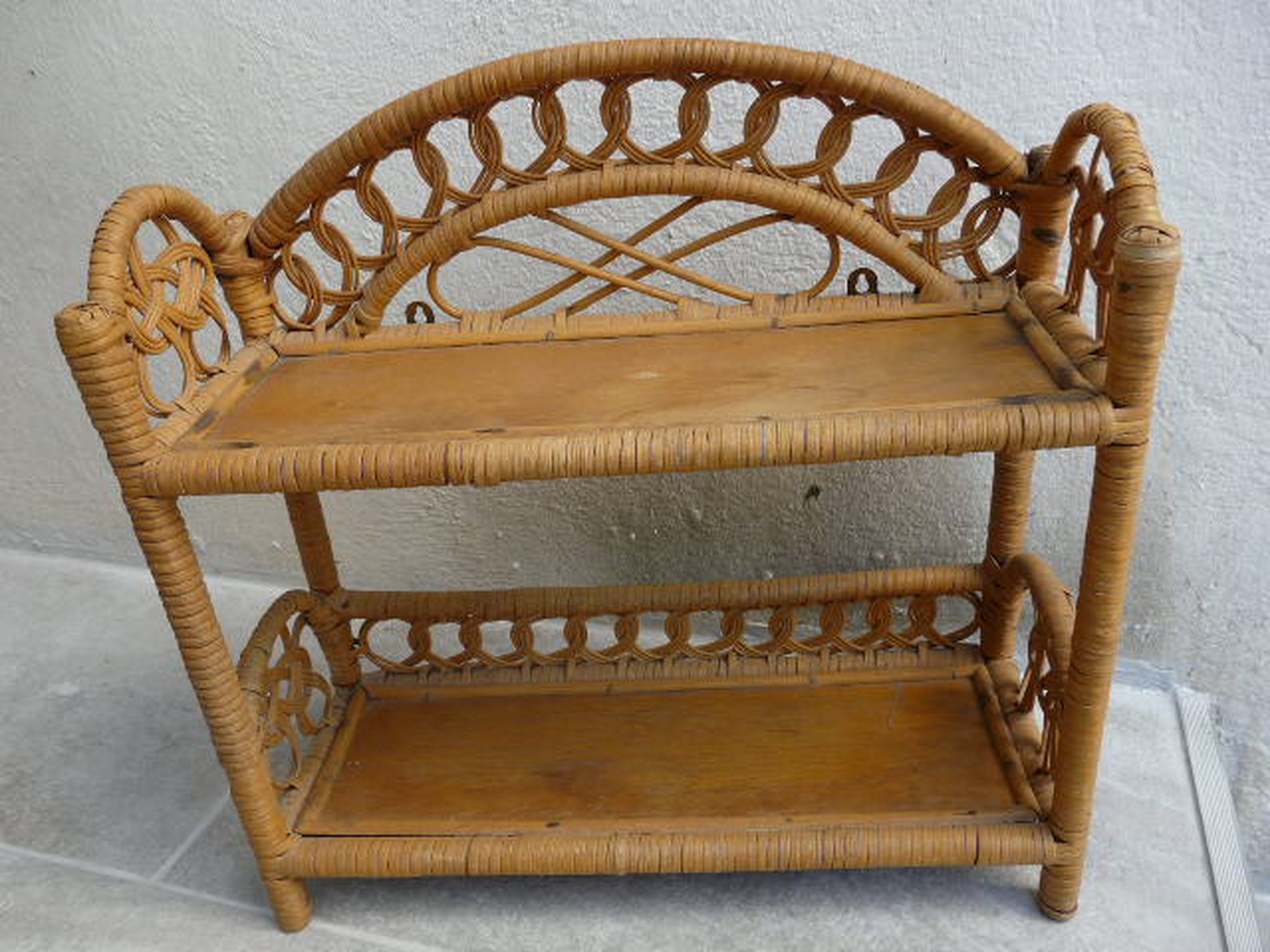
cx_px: 635
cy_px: 476
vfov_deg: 49.7
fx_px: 1027
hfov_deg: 63.4
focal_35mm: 28
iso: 100
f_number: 2.8
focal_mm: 4.6
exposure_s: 1/100
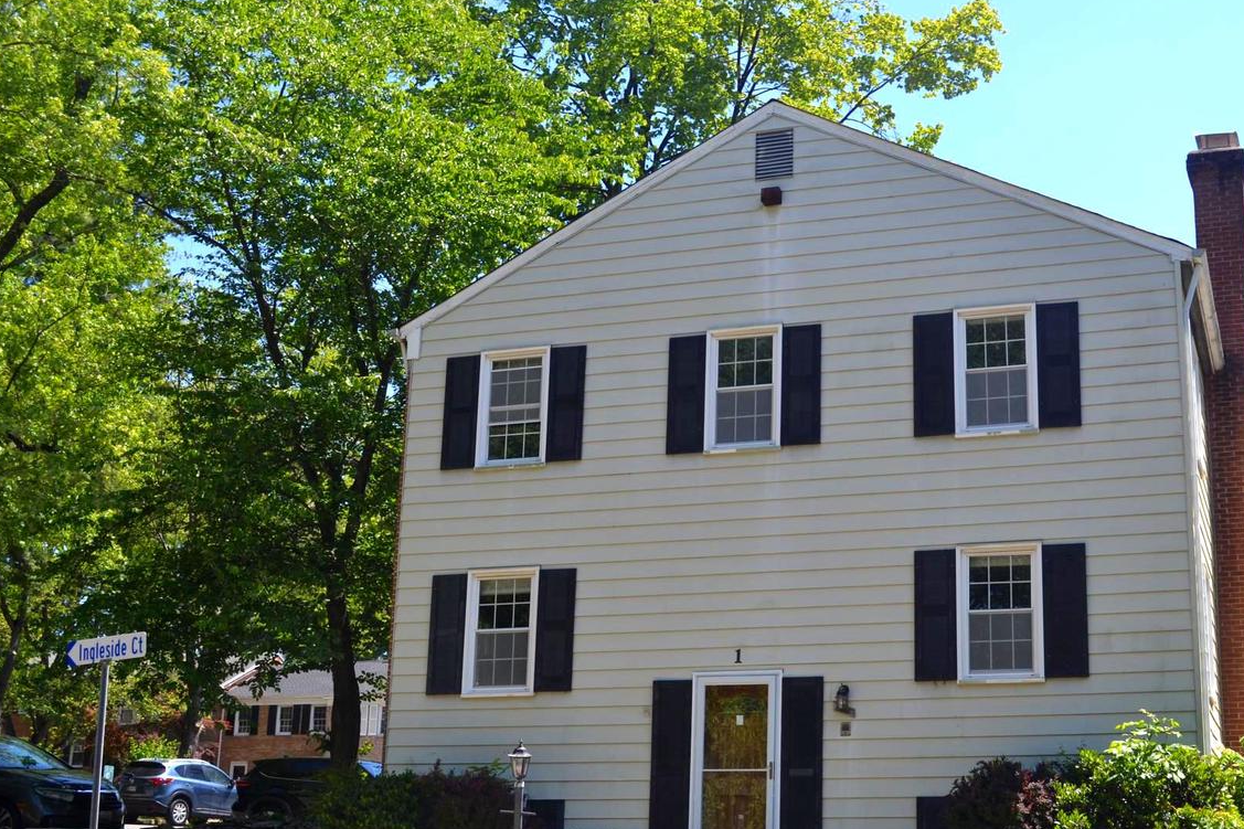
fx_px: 1589
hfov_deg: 42.4
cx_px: 780
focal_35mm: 46
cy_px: 445
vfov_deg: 29.2
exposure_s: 1/160
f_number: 6.3
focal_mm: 24
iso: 100
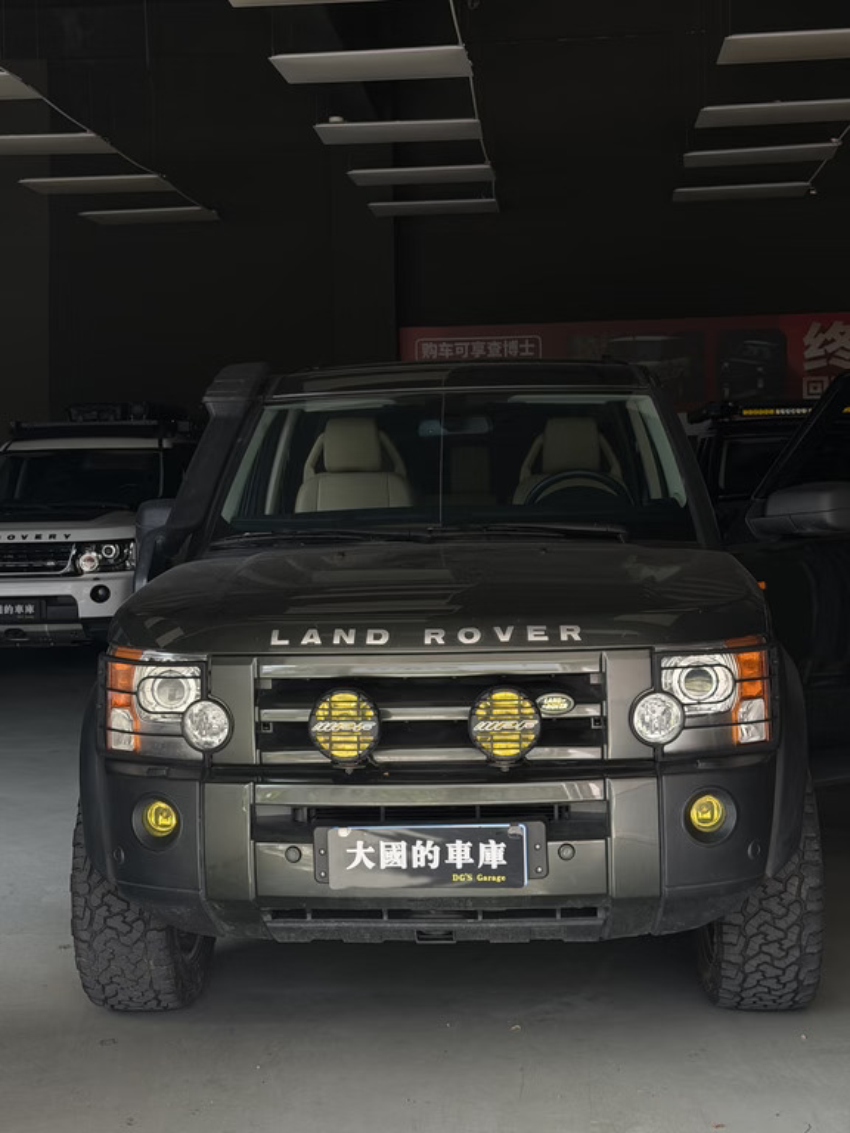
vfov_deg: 39.7
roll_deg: +0.3
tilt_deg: -3.2
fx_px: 1572
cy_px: 566
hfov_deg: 30.3
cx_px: 425
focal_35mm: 48
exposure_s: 1/212
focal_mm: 6.76
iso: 50
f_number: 1.78
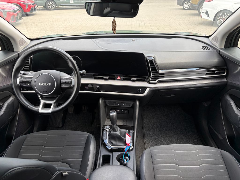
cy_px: 90
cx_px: 120
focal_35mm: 26
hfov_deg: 67.3
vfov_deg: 53.1
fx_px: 180
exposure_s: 1/193
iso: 50
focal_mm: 5.96
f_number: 1.6
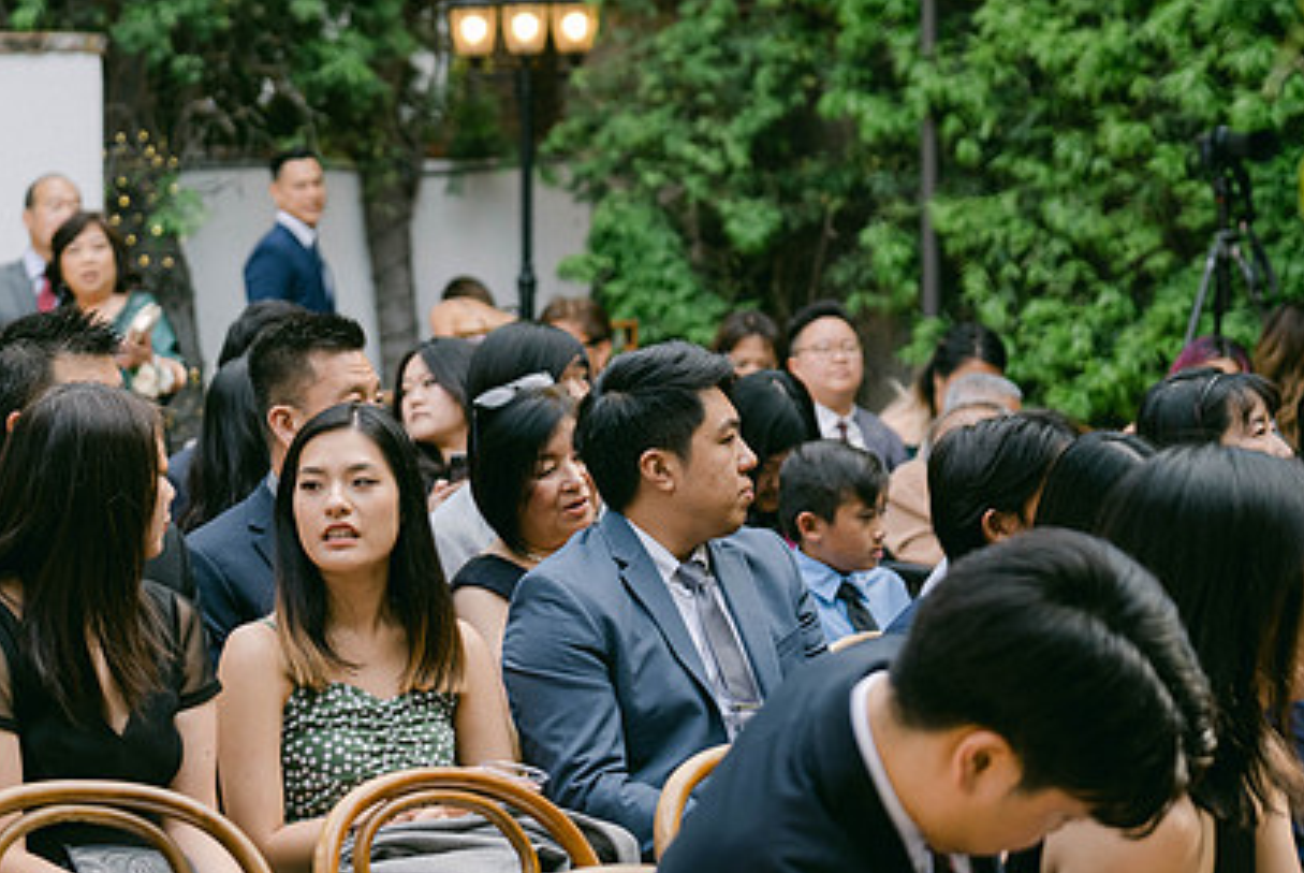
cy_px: 620
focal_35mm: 122
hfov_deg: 16.7
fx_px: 4424
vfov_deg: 11.2
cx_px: 390
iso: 320
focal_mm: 56.3
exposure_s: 1/250
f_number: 2.8
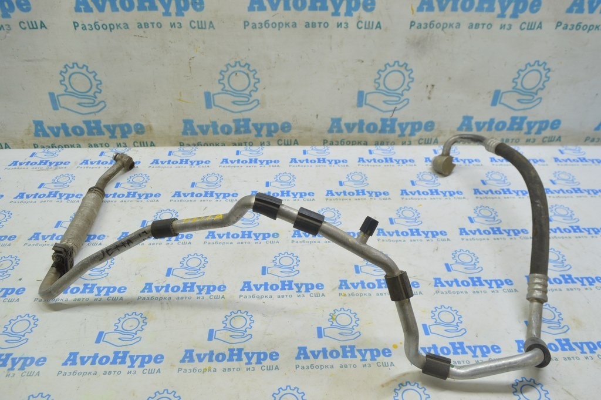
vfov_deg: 47.9
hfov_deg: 67.4
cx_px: 300
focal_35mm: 27
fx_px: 450
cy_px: 200
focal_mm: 18
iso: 400
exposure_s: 1/20
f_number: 5.6
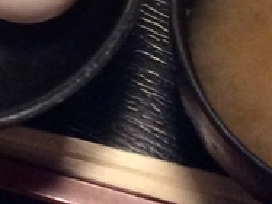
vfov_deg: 8.0
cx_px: -54
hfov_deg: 11.1
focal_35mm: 175
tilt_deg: -60.2
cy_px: -251
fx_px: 1374
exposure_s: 1/24
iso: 250
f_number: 2.4
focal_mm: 3.3
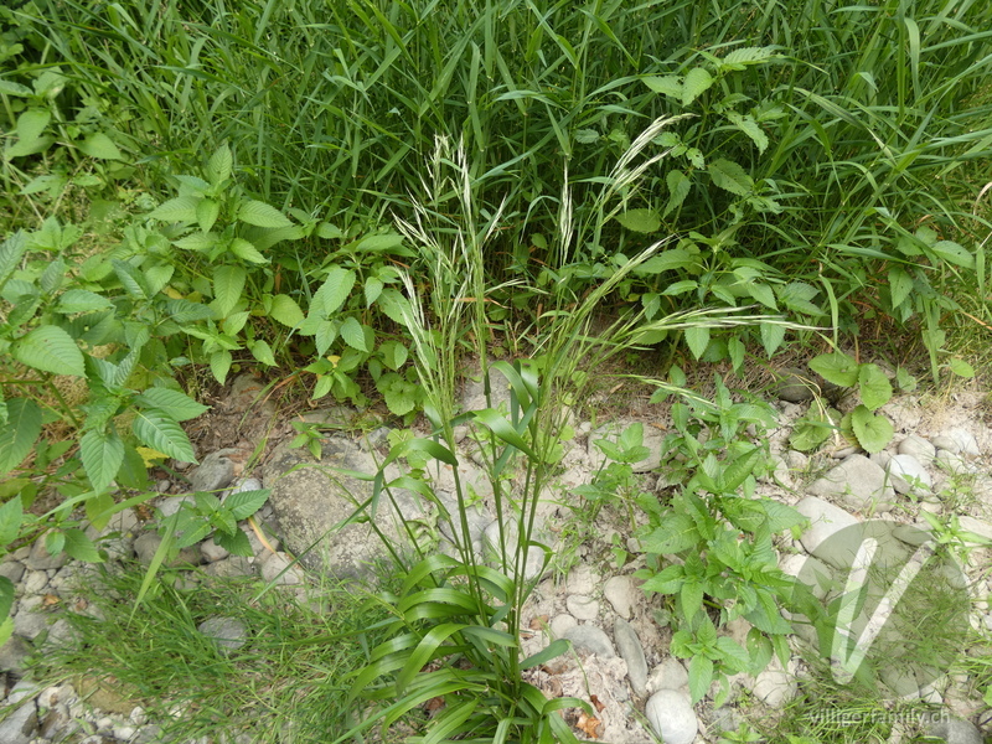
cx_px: 496
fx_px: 573
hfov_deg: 81.7
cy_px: 372
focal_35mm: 20
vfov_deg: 66.0
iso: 80
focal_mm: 3.6
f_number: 2.8
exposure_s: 1/100
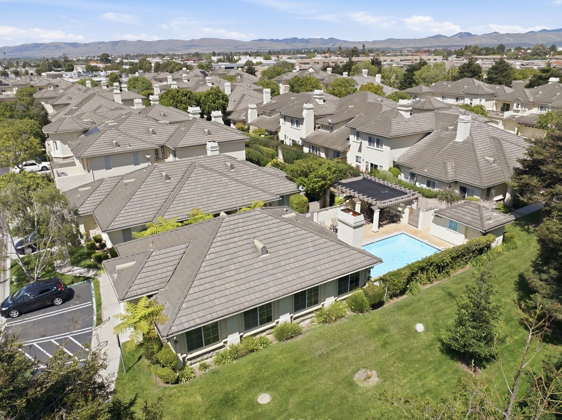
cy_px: 214
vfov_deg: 54.8
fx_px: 405
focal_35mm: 25
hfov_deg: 69.4
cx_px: 280
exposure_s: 1/2000
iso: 100
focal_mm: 12.3
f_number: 2.8
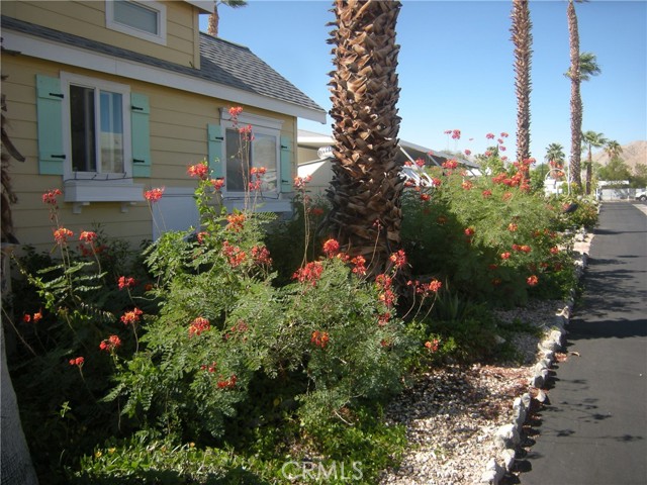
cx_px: 324
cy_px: 242
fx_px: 523
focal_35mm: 28
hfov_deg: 63.4
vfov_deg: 49.7
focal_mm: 4.7
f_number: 2.8
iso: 64
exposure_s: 1/569
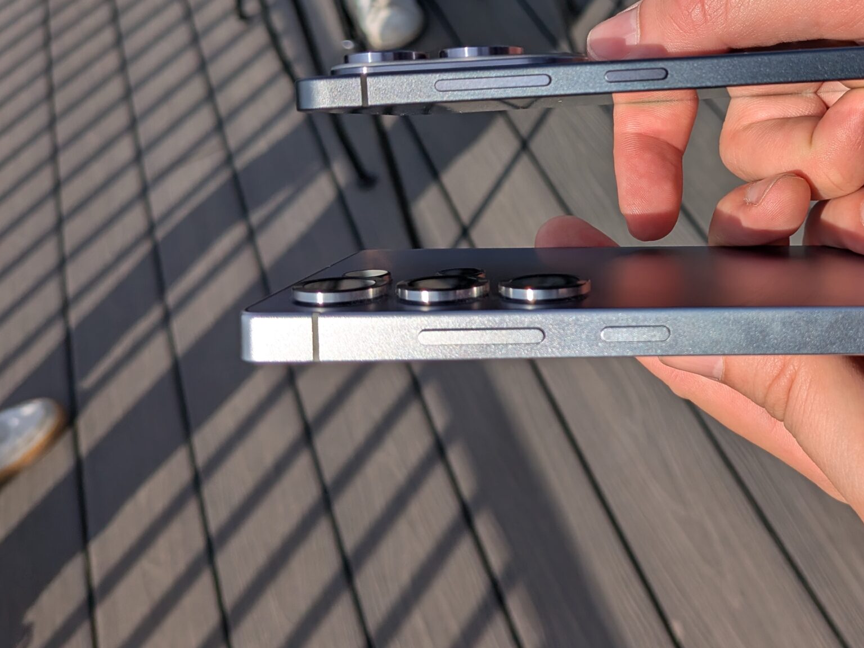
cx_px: 666
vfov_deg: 35.1
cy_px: 153
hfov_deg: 44.9
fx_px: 998
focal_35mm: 40
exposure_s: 1/5076
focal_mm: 4.53
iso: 43
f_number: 1.7
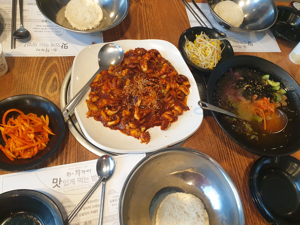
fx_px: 225
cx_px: 150
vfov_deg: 53.1
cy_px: 112
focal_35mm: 26
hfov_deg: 67.3
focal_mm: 4.3
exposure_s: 1/60
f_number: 2.4
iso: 250
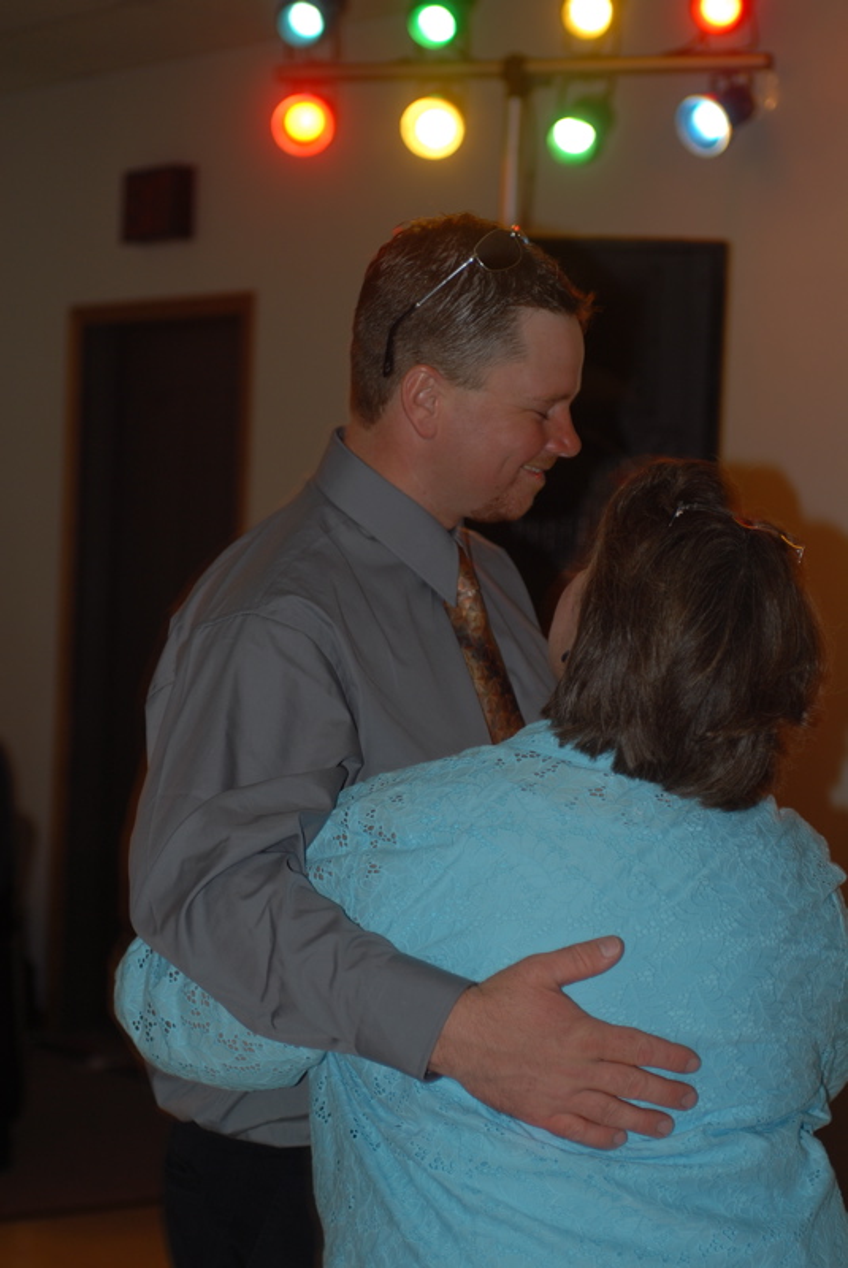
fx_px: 3067
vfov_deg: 23.4
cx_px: 424
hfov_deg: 15.7
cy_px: 634
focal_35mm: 87
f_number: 2.8
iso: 100
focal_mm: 58
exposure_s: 1/15
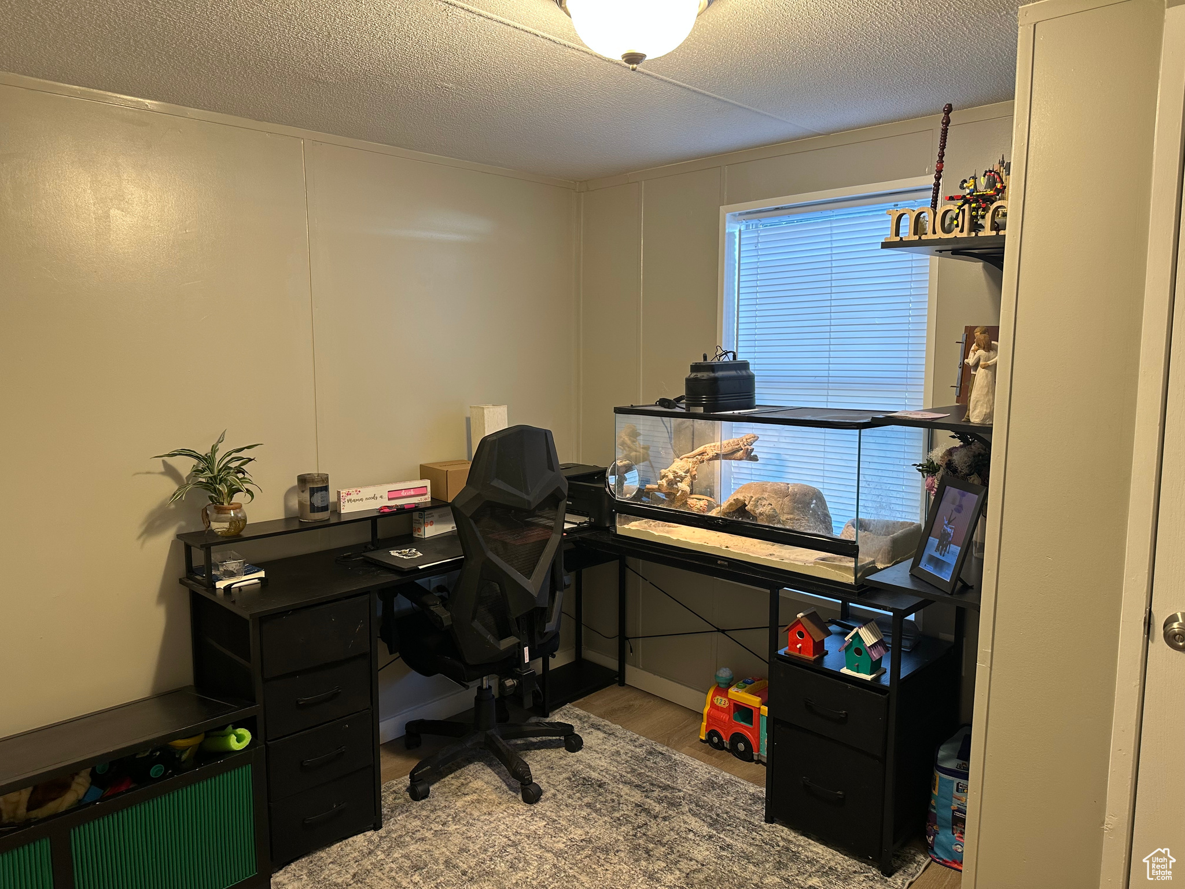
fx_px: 822
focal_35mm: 24
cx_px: 592
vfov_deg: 56.8
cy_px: 444
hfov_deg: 71.6
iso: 125
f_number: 1.78
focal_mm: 6.86
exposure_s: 1/60
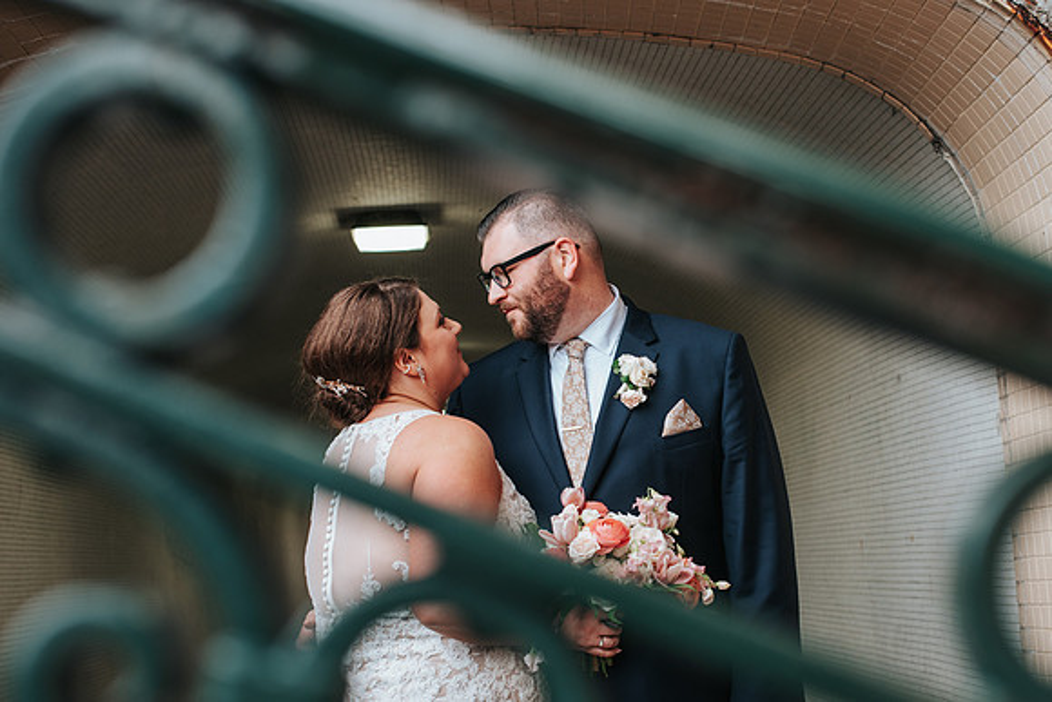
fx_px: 1699
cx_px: 604
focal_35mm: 58
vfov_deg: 23.3
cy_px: 400
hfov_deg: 34.3
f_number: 4
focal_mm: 50
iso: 500
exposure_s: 1/320
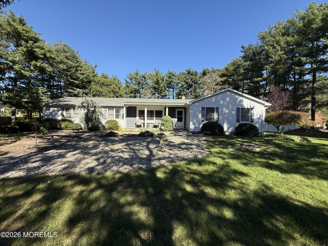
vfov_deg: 85.7
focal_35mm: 14
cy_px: 123
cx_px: 164
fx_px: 133
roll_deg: -1.2
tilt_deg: -0.7
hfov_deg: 102.1
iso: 64
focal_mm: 2.22
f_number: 2.2
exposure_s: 1/1105
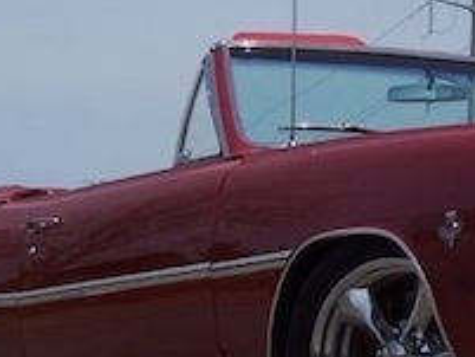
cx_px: 432
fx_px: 2458
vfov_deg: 8.3
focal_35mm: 179
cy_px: 90
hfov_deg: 11.0
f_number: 6.7
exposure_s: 1/750
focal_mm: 8.6
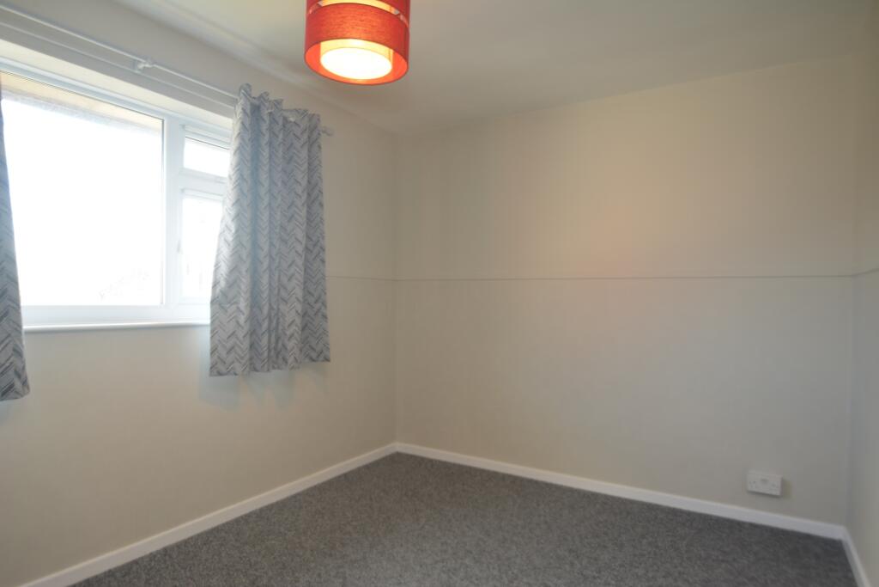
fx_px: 513
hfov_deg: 81.2
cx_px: 440
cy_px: 294
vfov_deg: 59.5
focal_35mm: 21
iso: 220
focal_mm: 14
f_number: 4
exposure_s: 1/60
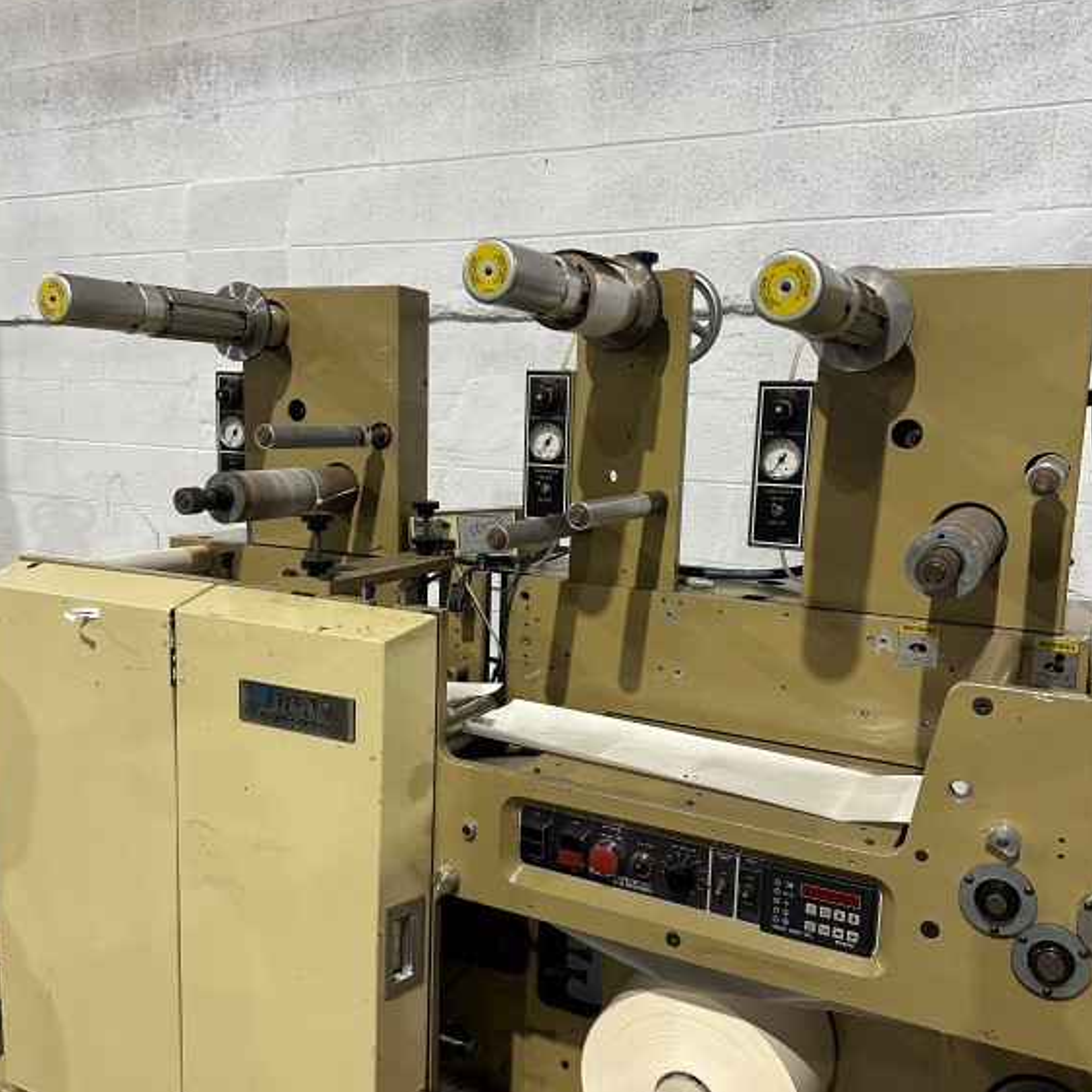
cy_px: 563
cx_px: 540
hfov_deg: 55.6
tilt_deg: -6.3
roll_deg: -3.2
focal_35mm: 29
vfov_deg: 55.6
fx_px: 1035
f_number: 1.78
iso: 250
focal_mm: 6.86
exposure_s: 1/60
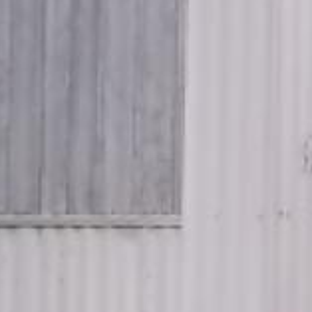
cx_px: 652
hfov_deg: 8.0
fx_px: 2111
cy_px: 120
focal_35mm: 207
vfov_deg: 8.5
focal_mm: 6.5
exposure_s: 1/250
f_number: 3.1
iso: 80
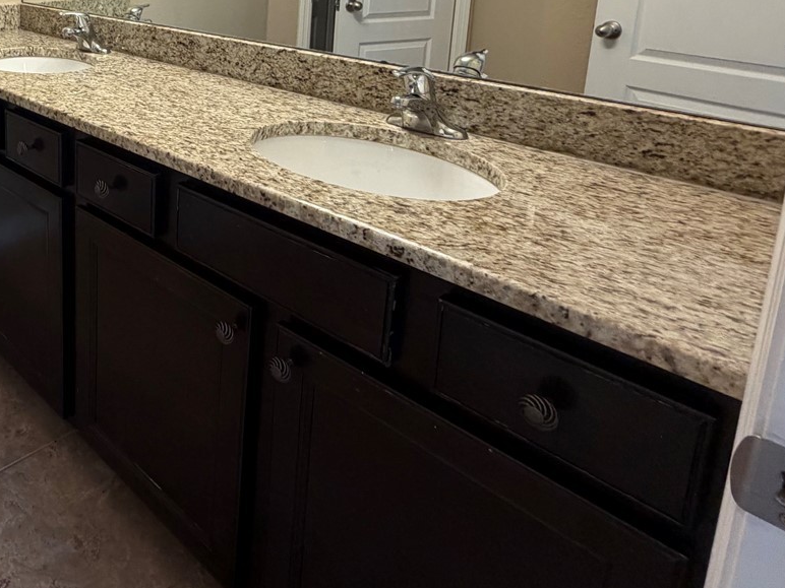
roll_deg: +0.4
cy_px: 51
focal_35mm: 29
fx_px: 658
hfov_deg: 53.4
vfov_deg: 43.7
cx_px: 68
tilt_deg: -11.7
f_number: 2.2
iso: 250
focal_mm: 2.22
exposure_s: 1/120
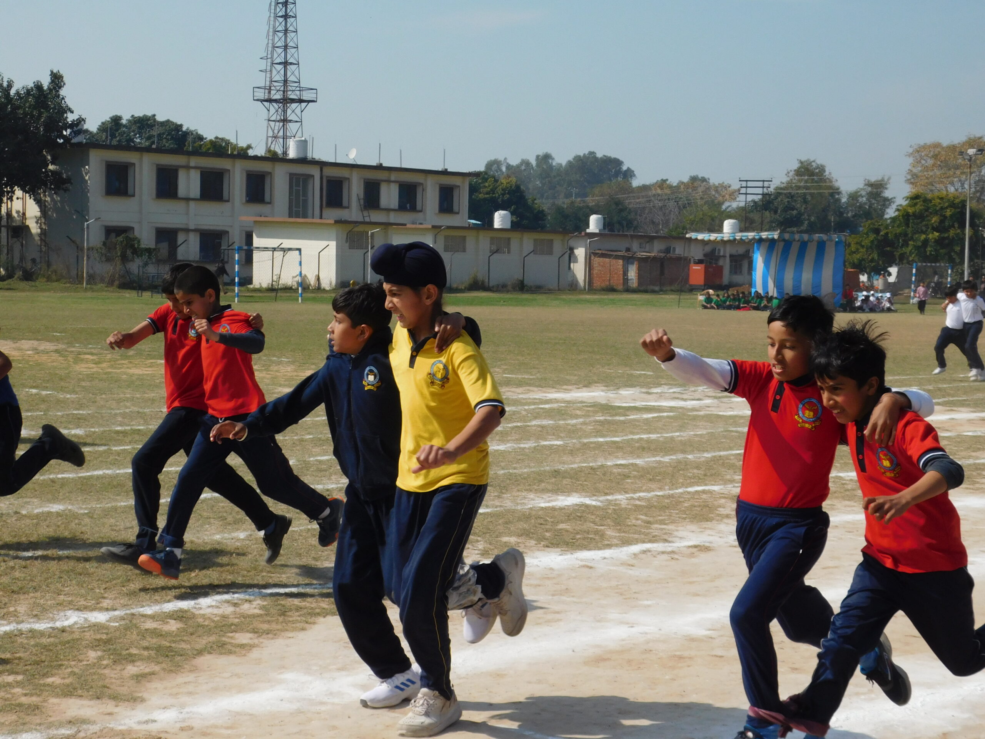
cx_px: 492
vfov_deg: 22.3
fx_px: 1878
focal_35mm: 66
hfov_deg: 29.4
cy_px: 370
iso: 125
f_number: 4.2
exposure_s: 1/1500
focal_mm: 11.7
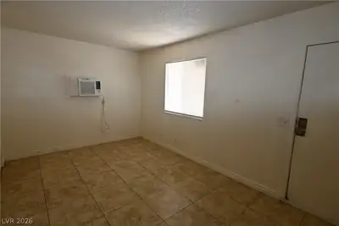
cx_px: 170
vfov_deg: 67.4
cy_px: 113
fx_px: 170
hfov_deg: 90.0
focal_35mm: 18
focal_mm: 12
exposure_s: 1/60
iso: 900
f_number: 8
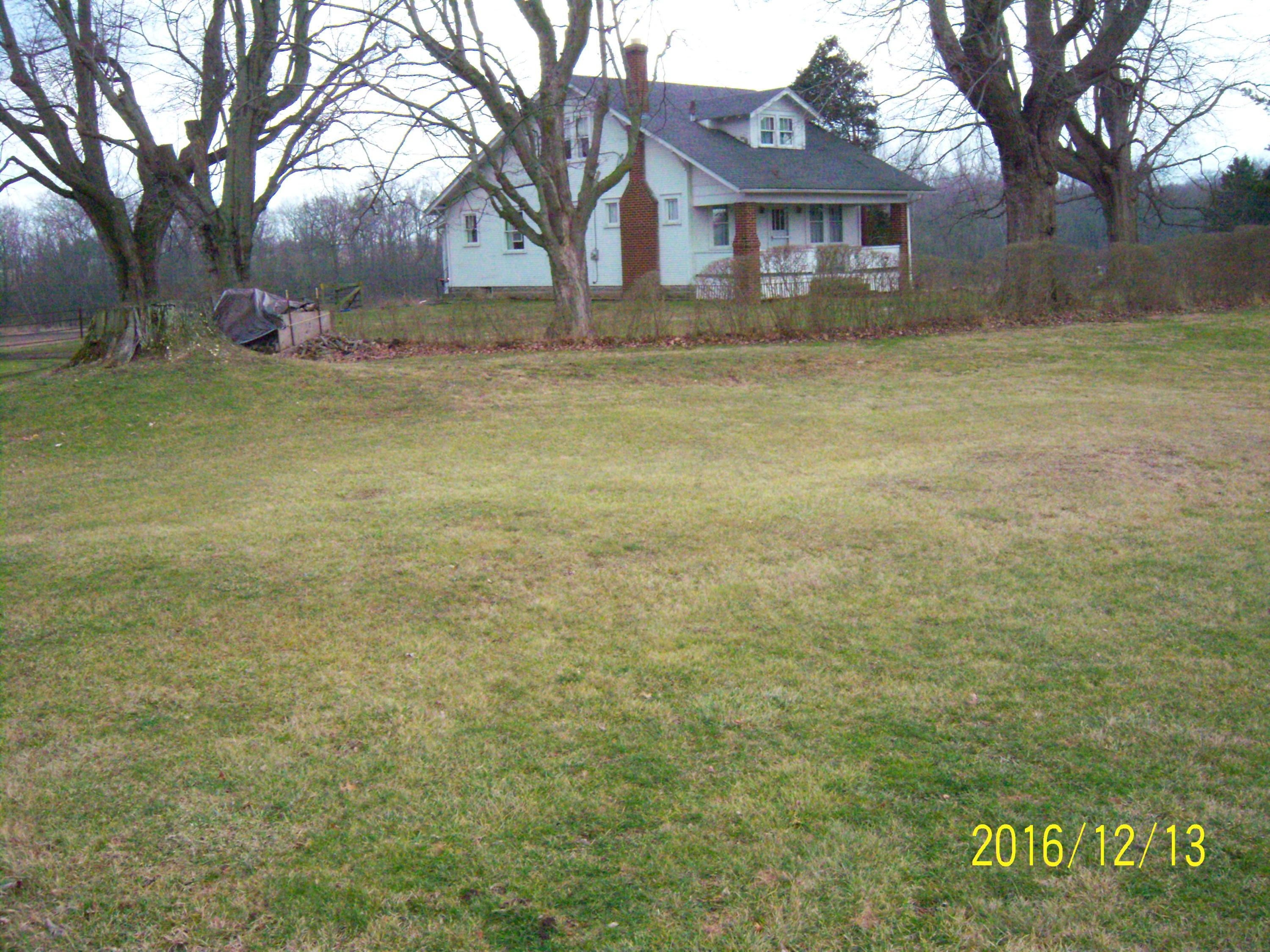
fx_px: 1321
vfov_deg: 39.7
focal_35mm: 36
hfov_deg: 51.4
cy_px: 476
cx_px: 635
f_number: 4.8
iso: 800
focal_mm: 7.5
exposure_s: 1/1600
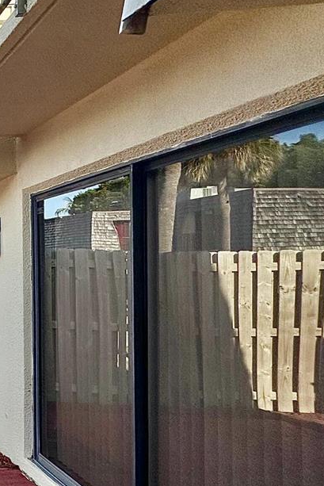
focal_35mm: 38
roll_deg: +0.0
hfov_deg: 21.3
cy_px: 269
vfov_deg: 50.6
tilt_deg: +0.3
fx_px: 513
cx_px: -273
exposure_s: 1/1511
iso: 40
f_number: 2.2
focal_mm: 2.22
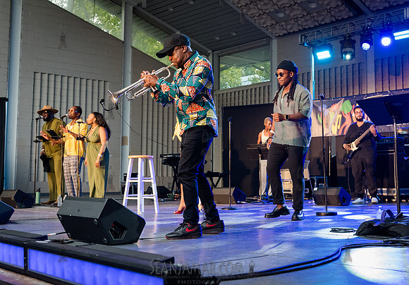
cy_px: 134
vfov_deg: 29.8
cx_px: 226
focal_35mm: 46
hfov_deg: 41.7
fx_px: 536
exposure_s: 1/320
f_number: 4
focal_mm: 42
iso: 3200
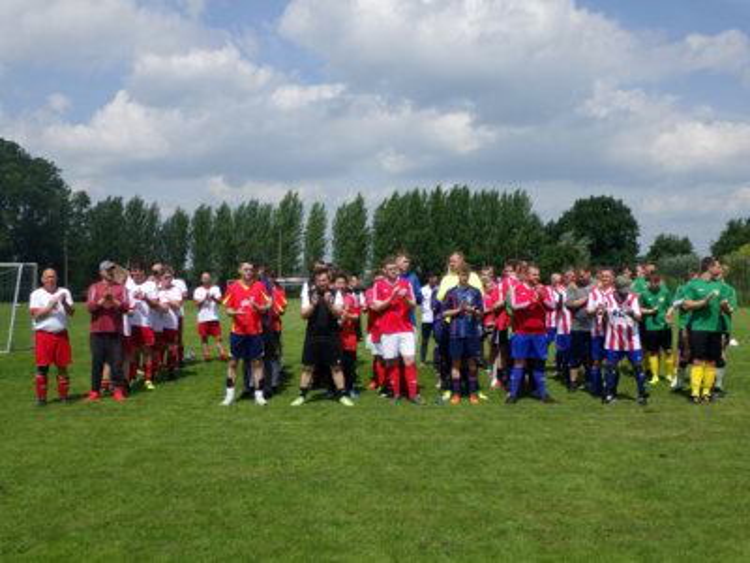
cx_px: 375
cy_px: 282
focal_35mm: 42
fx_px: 910
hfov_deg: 44.8
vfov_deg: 34.3
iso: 125
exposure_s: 1/1000
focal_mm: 7.5
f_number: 5
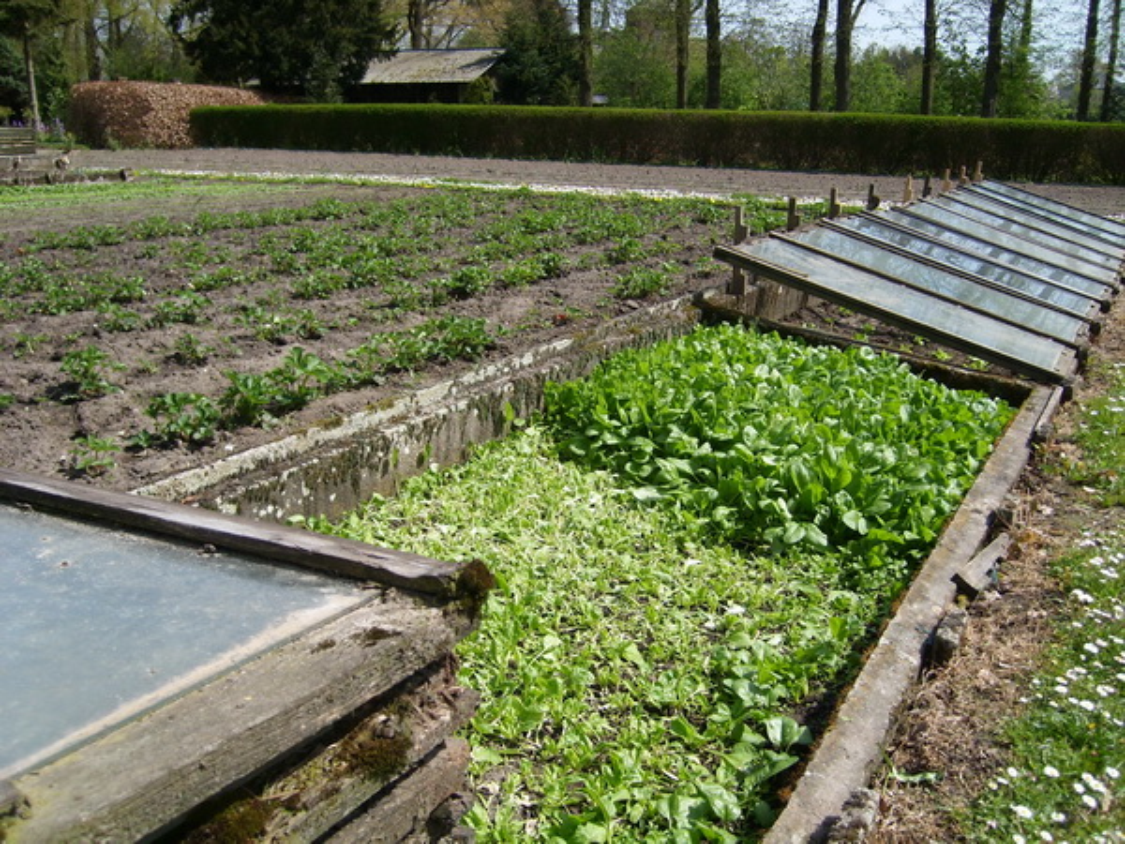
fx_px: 1137
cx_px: 562
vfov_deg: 40.7
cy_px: 422
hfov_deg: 52.6
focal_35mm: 35
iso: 50
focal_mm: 5.8
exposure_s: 1/209
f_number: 7.1
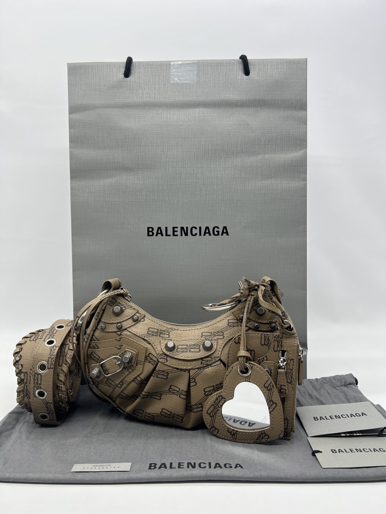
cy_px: 257
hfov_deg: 53.1
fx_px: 387
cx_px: 193
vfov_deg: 67.3
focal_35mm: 26
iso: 32
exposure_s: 1/116
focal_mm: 5.7
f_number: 1.5
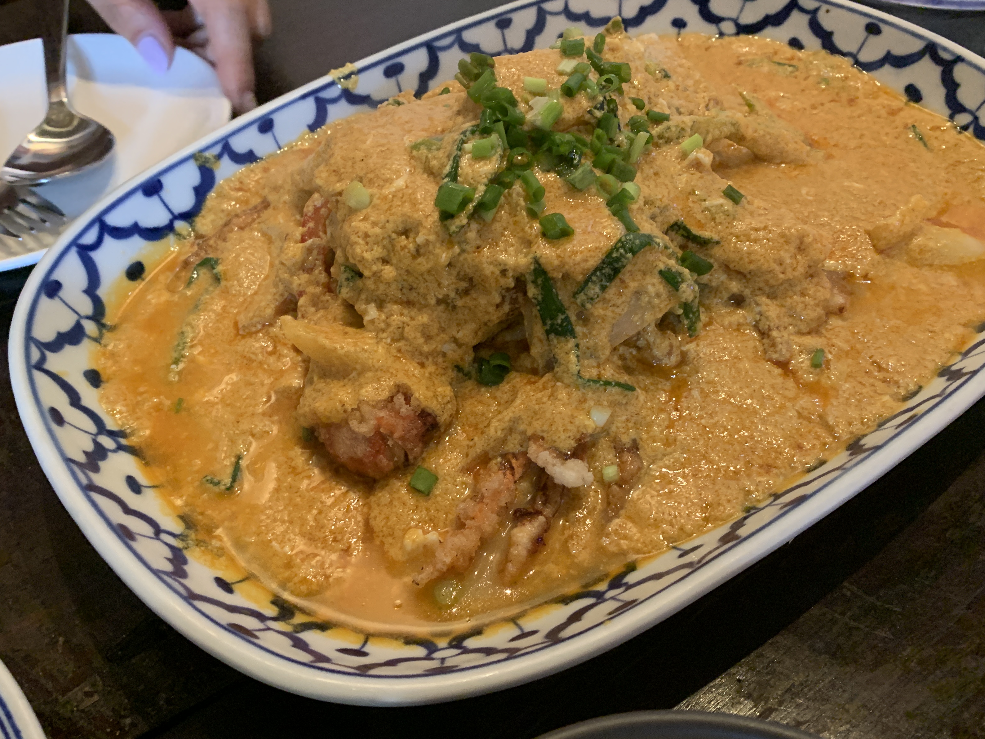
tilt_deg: -49.2
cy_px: 409
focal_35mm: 33
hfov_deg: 55.3
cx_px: 477
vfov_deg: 42.9
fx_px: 939
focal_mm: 4.25
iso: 500
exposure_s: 1/30
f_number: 1.8
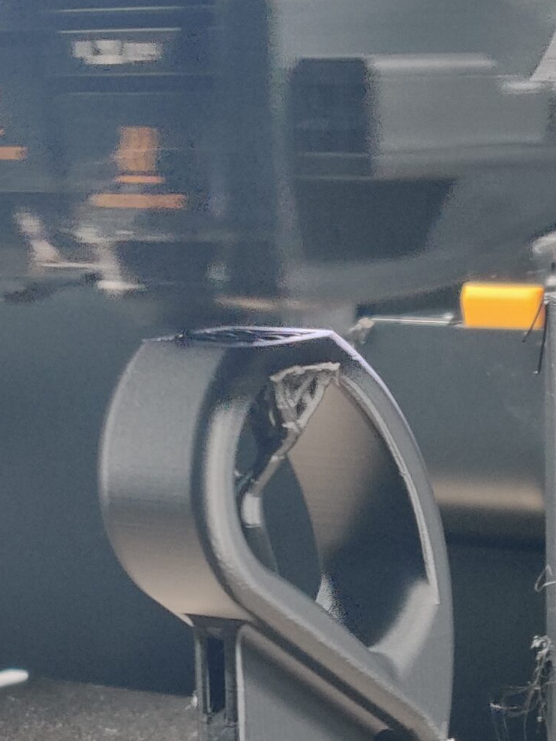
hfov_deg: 21.0
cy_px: 583
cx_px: 367
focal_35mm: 70
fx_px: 1498
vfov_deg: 27.3
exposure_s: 1/20
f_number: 1.65
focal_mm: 4.75
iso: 250
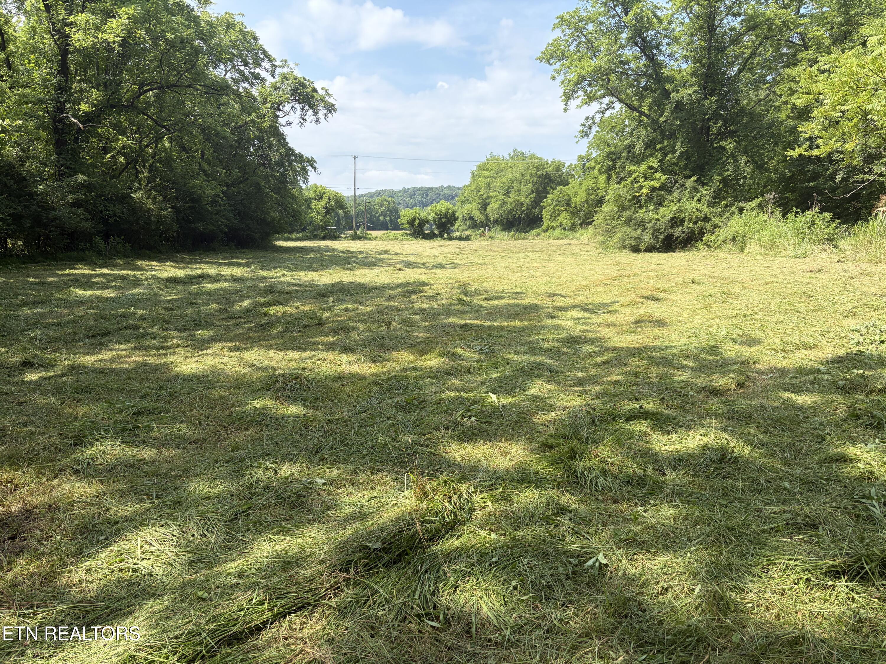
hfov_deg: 67.3
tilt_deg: -7.5
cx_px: 443
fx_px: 665
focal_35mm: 26
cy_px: 332
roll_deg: -0.2
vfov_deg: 53.1
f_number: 1.6
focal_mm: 5.96
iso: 50
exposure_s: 1/1517
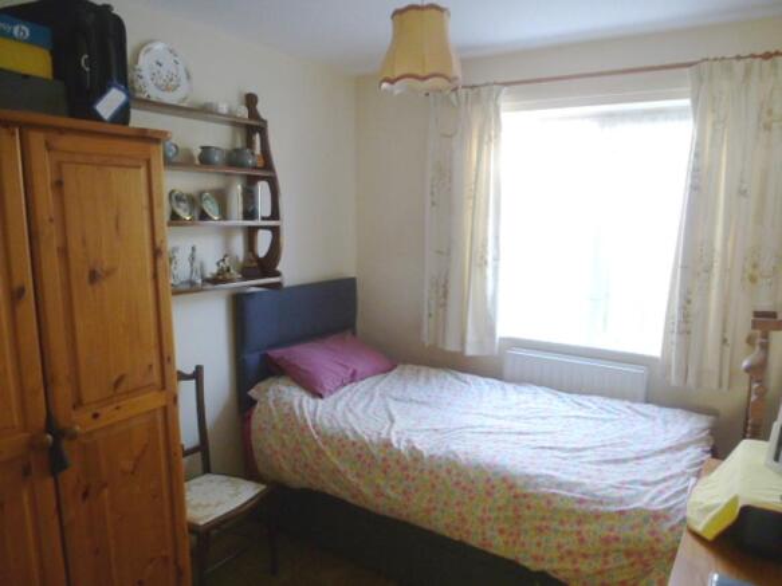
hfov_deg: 71.6
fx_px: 542
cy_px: 293
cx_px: 391
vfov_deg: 56.8
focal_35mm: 24
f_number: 3.3
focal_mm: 4.3
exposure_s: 1/20
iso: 400
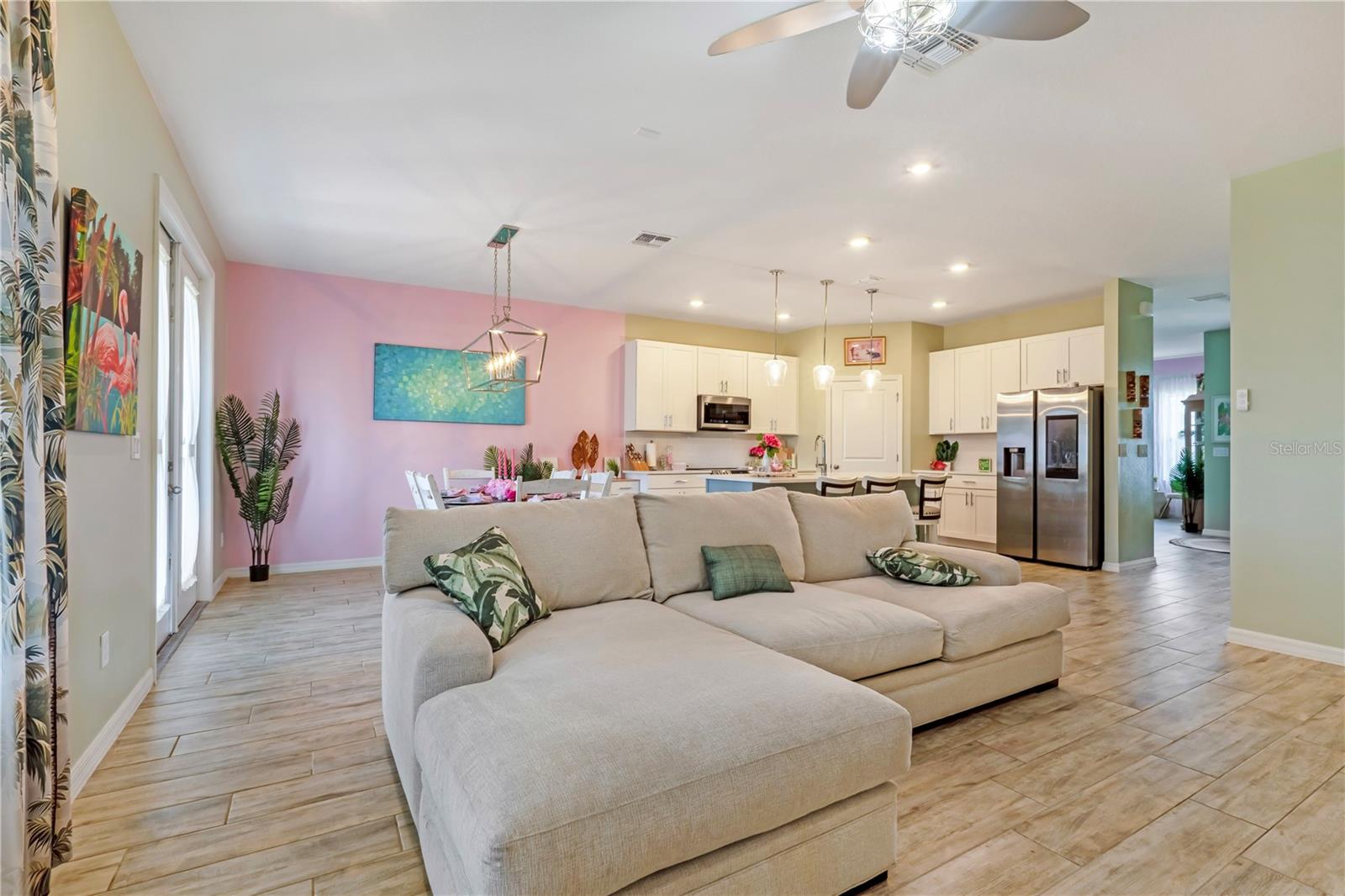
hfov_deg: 95.0
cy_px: 448
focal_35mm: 16
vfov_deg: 72.0
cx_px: 672
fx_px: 616
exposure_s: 1/200
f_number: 9
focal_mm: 11
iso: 250
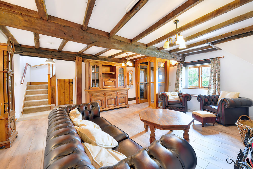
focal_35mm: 14
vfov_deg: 81.2
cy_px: 84
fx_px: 98
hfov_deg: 104.2
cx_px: 126
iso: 250
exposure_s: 1/15
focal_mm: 14
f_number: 6.3
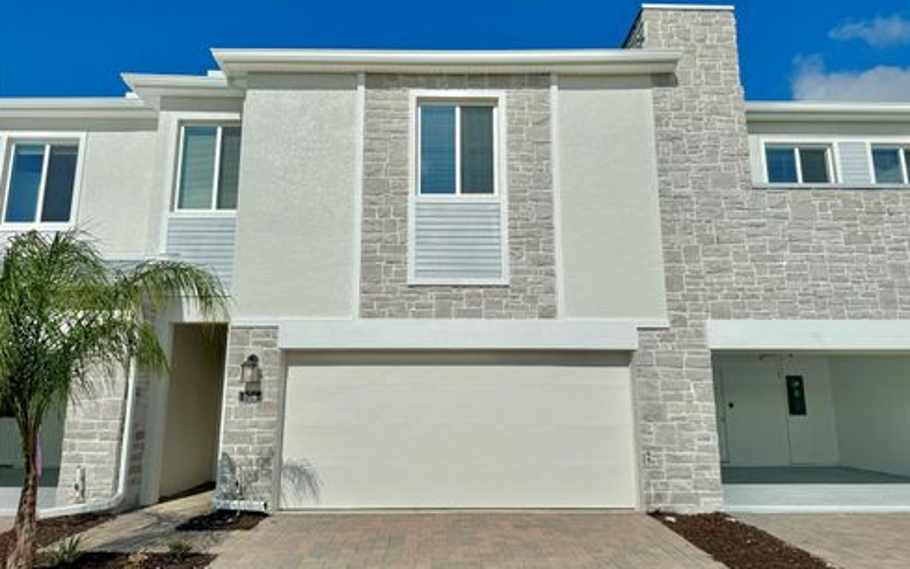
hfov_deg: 70.4
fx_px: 645
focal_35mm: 26
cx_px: 454
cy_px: 267
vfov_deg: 47.6
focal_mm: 6.76
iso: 64
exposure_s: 1/23256
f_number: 1.78
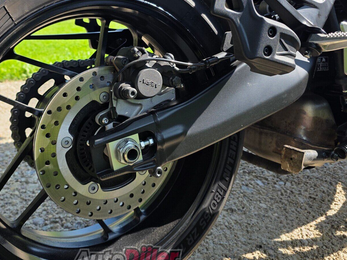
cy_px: 89
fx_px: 371
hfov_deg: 49.5
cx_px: 126
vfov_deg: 38.3
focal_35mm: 37
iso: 80
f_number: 1.7
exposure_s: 1/2760
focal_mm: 6.3
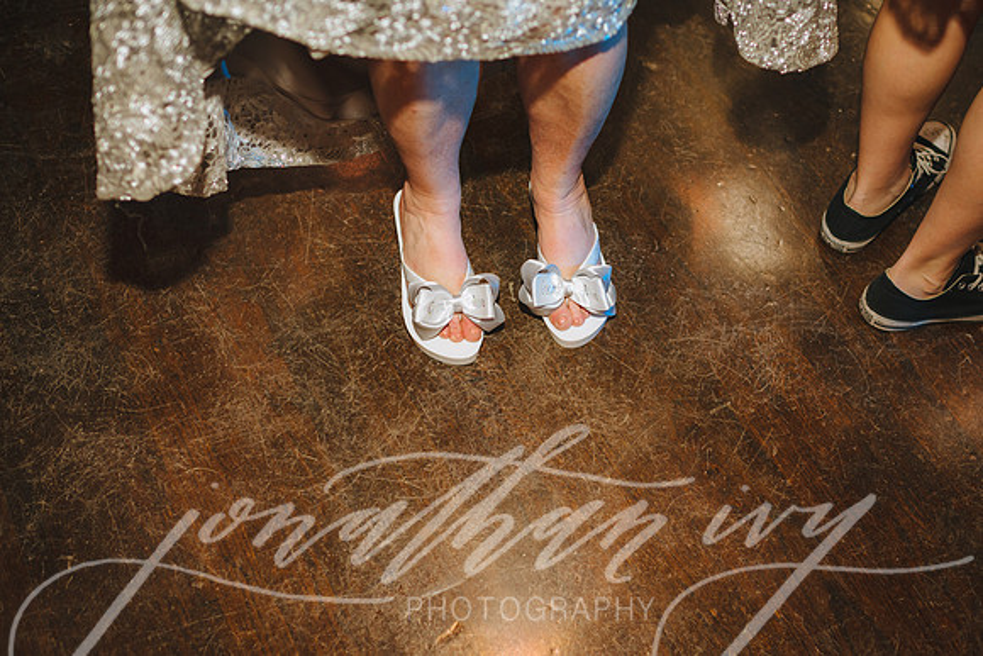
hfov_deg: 47.7
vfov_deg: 32.9
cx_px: 569
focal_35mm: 41
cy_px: 380
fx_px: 1107
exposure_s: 1/200
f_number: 2.5
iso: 800
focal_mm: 35
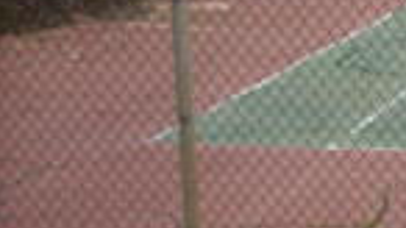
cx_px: 884
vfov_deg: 7.2
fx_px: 1797
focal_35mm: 167
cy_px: 6
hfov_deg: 11.3
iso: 70
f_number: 5.6
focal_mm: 5.7
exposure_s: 1/250
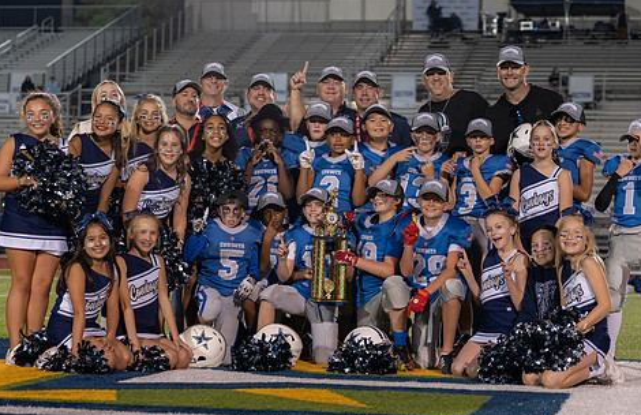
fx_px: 1711
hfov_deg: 21.2
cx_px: 333
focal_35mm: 97
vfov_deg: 13.8
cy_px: 192
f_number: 3.2
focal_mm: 70
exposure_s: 1/320
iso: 2000
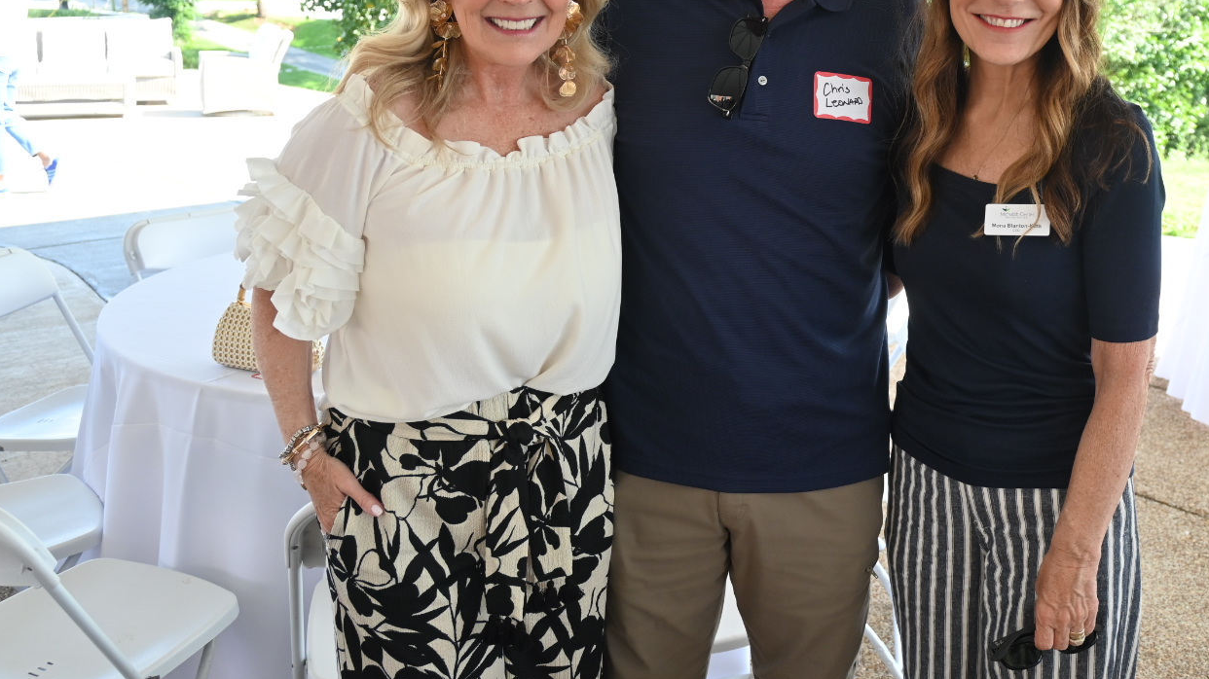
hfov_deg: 49.0
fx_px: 1314
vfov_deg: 28.6
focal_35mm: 41
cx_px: 747
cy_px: 188
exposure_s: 1/250
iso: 360
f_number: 4
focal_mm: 20
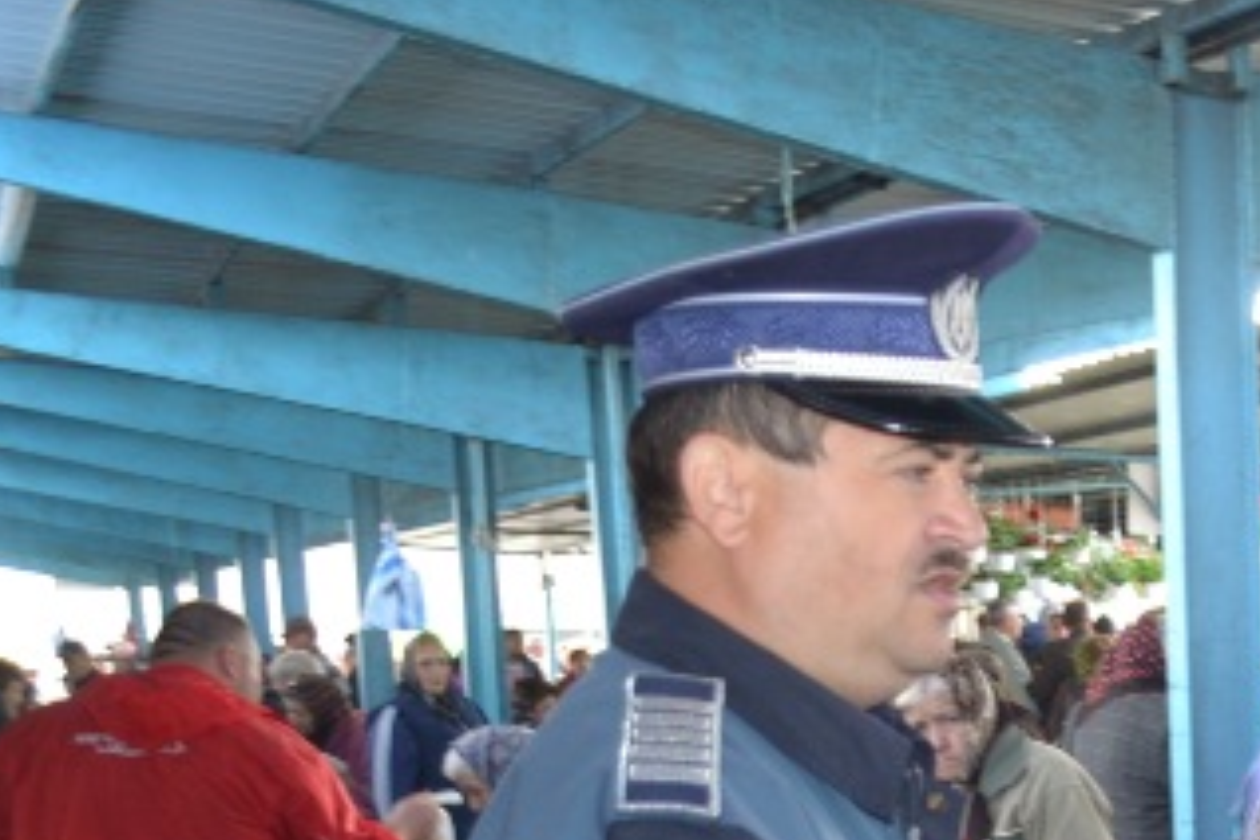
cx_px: 1557
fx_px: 2905
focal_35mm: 83
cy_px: 1004
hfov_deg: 22.4
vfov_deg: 15.8
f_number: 3.8
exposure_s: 1/30
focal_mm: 22
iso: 360
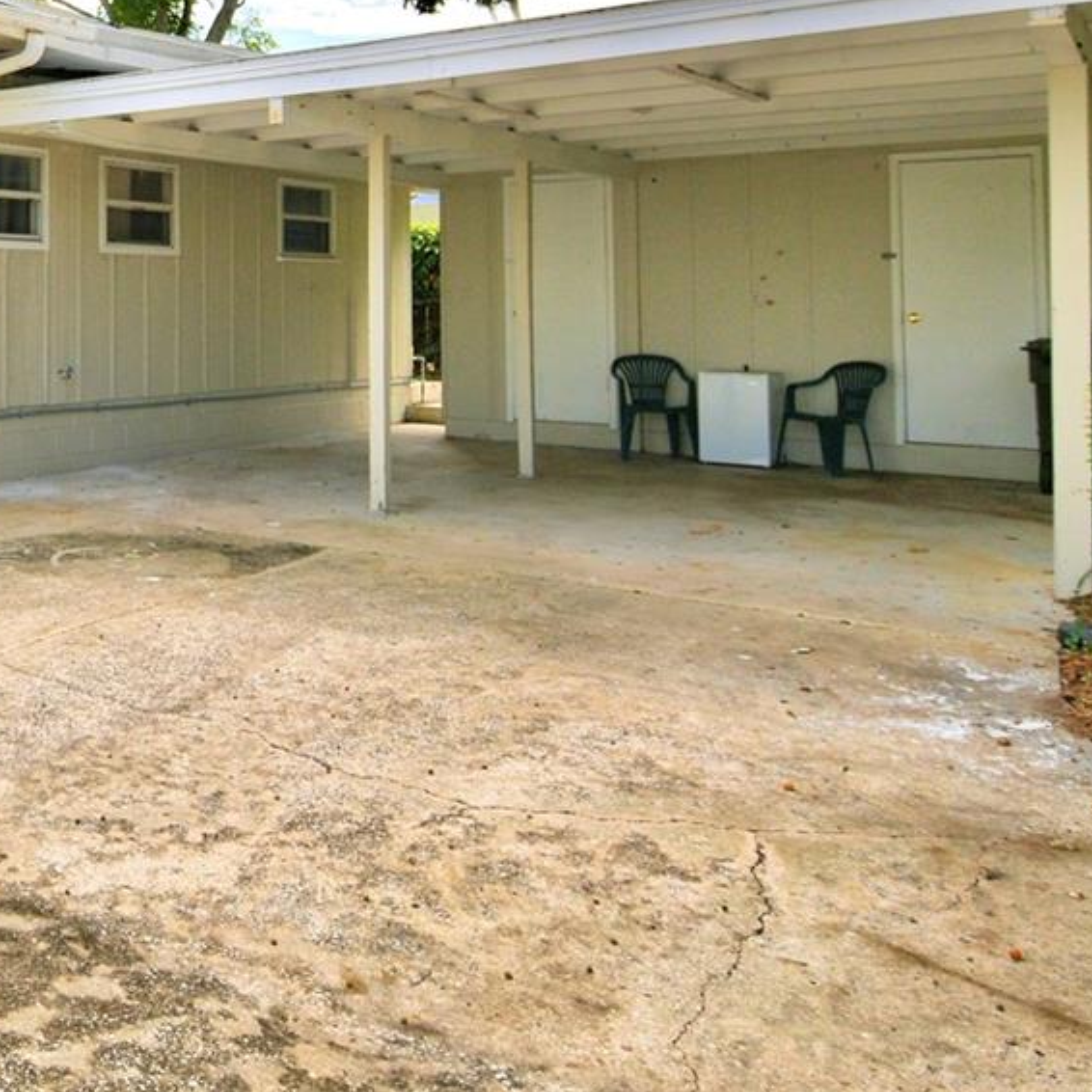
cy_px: 243
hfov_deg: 39.8
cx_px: -27
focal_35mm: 36
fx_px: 1285
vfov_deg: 44.2
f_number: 4.5
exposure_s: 1/800
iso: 100
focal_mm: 10
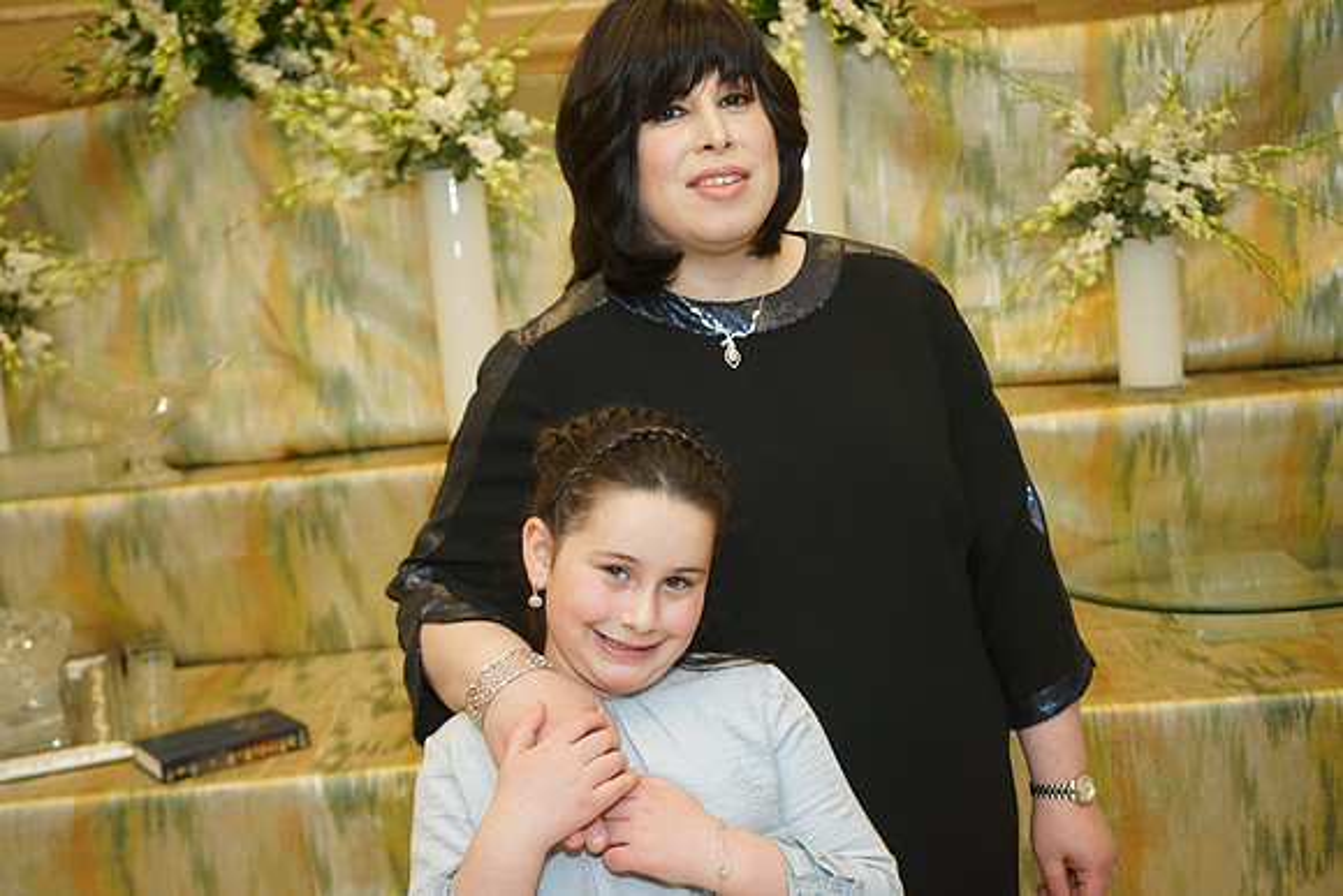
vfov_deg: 31.9
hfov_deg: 46.4
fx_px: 1567
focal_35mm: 42
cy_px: 448
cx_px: 672
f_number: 5.6
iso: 500
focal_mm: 42
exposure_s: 1/100
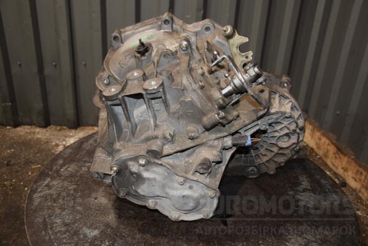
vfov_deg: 40.0
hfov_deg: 57.2
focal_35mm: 33
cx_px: 184
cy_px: 123
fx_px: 337
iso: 800
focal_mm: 22
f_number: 5
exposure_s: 1/60
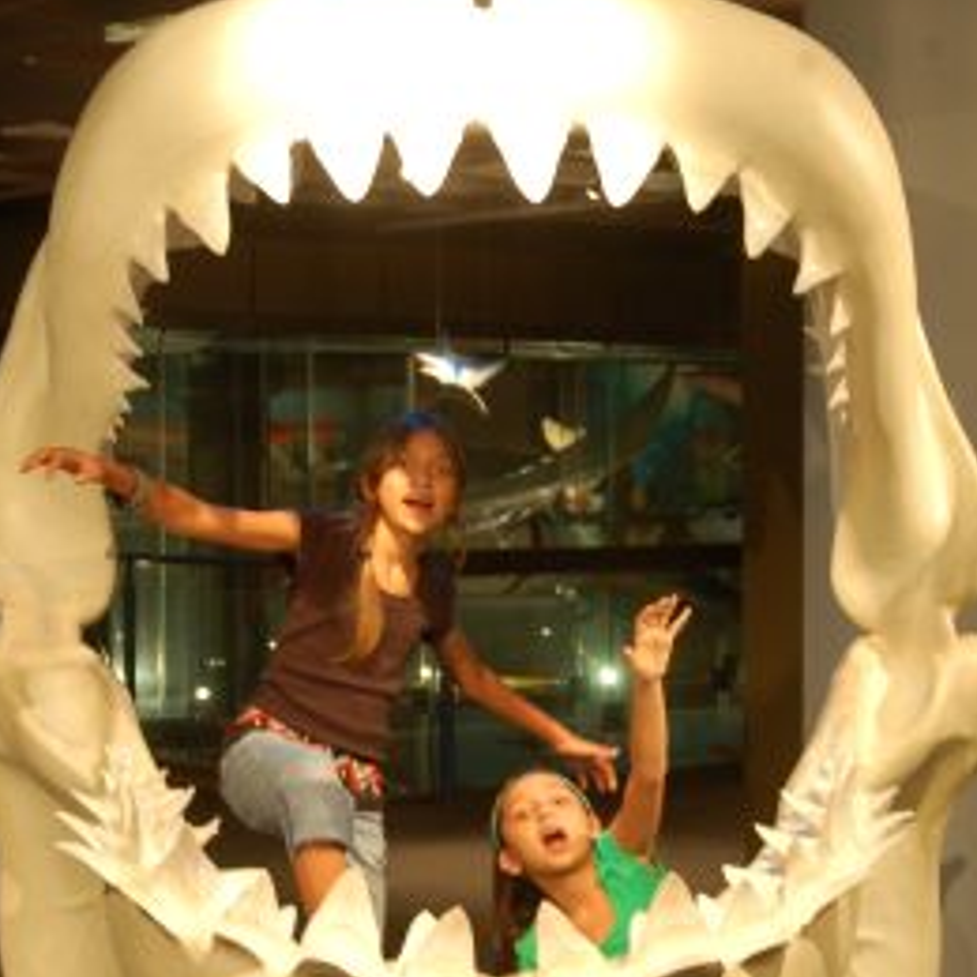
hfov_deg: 20.2
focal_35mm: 86
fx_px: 2746
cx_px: 483
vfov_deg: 20.2
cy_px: 534
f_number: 6.3
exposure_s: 1/10
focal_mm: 44
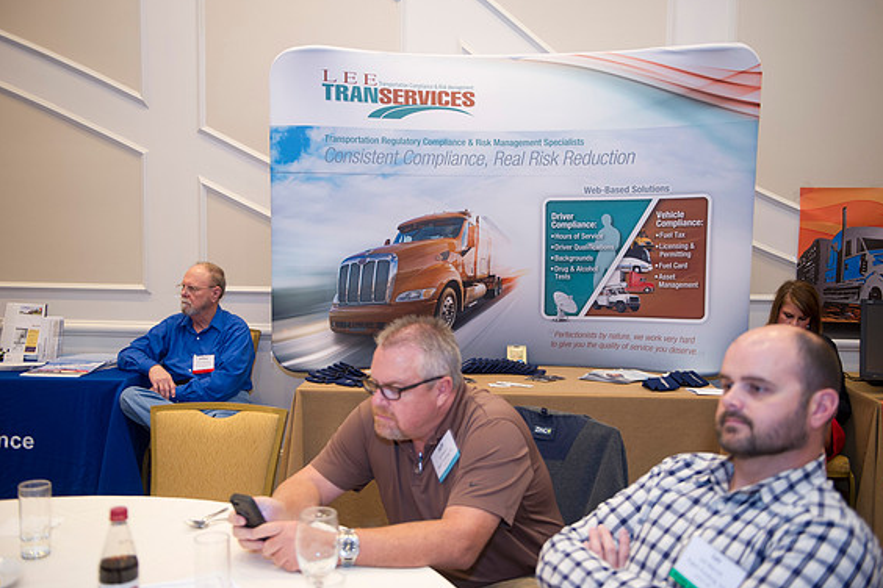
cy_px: 291
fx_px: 907
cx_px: 440
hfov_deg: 51.9
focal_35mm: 37
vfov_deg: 35.9
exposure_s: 1/60
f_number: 2.8
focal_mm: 36
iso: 1600
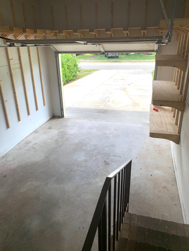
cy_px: 126
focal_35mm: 26
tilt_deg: -21.7
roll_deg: +2.1
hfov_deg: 53.1
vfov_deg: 67.3
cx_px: 94
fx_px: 189
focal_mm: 4.25
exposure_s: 1/368
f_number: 1.8
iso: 25
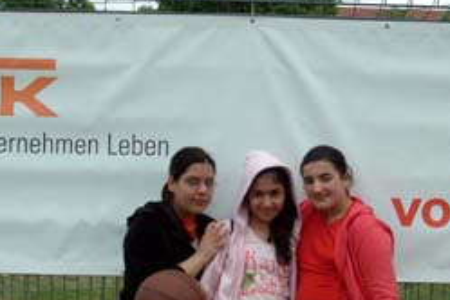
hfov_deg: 29.7
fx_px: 849
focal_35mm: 68
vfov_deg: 20.0
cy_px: 186
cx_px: 248
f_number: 9.5
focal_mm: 25
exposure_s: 1/350
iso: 400
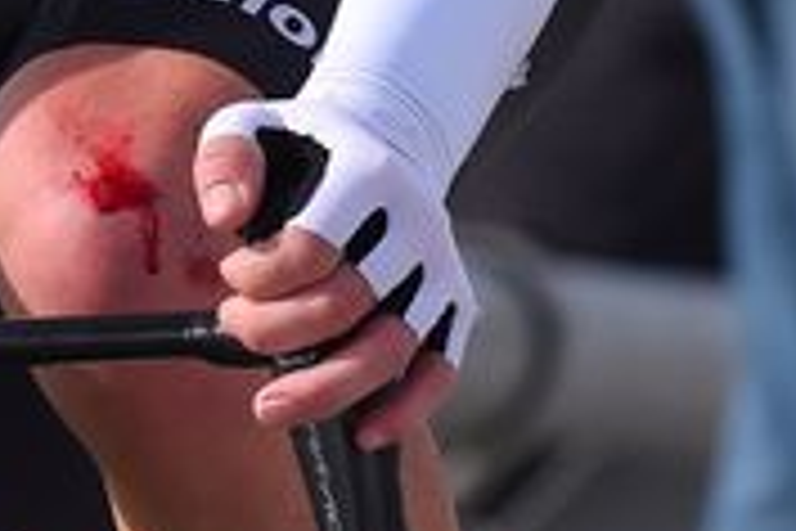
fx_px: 44970
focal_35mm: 2034
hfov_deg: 1.0
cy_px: -52
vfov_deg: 0.7
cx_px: -9
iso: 640
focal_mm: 300
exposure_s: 1/2000
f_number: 11
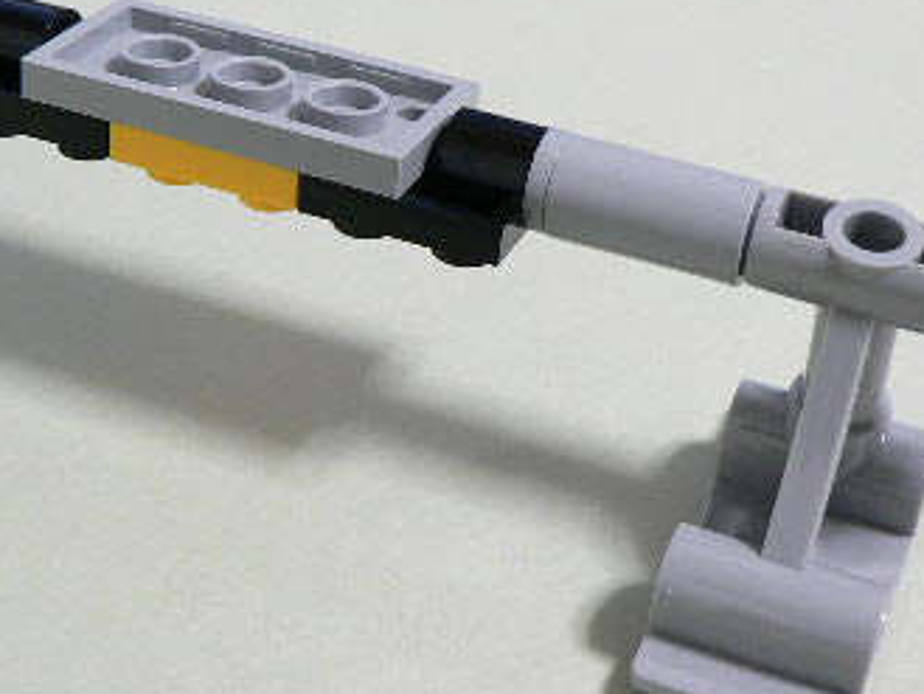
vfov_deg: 20.9
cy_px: 230
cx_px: 312
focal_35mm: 70
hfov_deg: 27.6
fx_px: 1869
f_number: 2.8
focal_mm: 6
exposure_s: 1/15
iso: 200
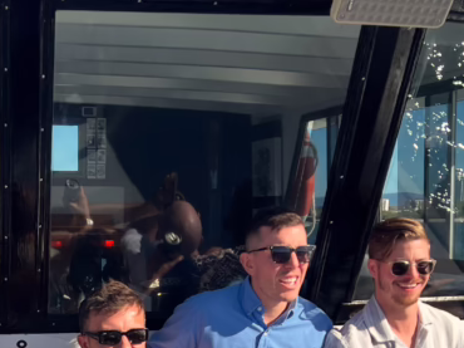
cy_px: 410
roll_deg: -0.5
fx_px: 964
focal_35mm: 72
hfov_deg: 26.6
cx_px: 99
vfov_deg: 19.3
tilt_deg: -10.3
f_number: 1.5
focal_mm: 5.7
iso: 50
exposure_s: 1/3356
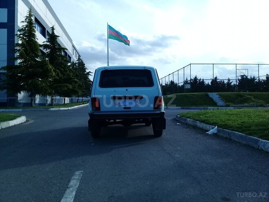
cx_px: 134
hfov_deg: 58.4
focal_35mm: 31
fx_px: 241
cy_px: 101
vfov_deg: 45.4
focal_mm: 3.3
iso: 64
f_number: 2.2
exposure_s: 1/1009
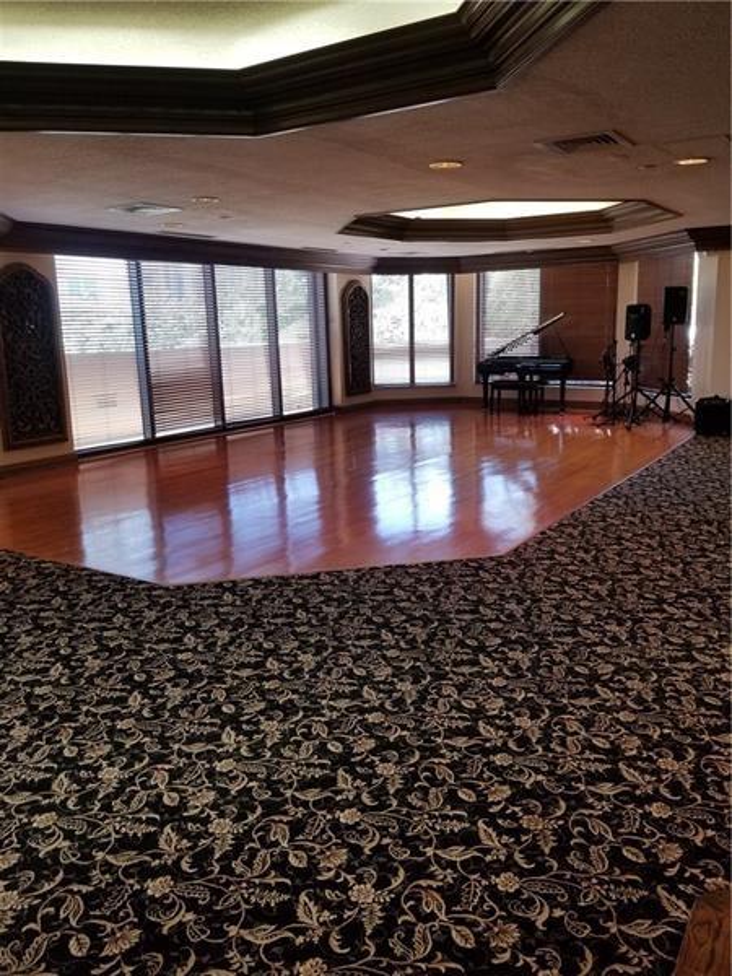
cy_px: 488
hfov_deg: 53.1
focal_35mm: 26
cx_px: 366
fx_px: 733
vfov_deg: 67.3
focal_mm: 4.25
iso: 160
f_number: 1.7
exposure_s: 1/120
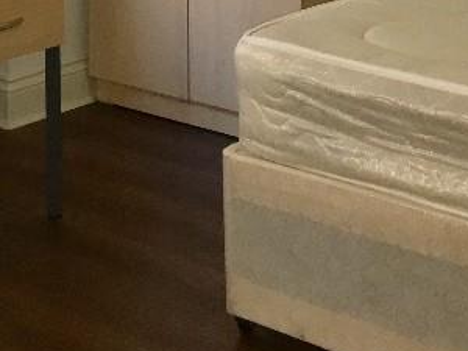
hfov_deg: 19.8
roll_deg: +1.4
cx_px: 187
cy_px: -128
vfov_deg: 14.2
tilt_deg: -6.9
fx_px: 1338
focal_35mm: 99
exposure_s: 1/33
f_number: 2.2
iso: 125
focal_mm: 4.15
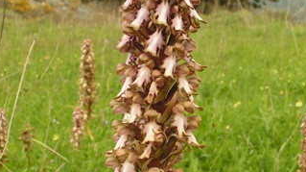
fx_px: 1054
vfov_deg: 9.3
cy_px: 108
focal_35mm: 130
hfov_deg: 16.5
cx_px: 146
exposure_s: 1/100
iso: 50
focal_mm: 11.1
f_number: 5.6
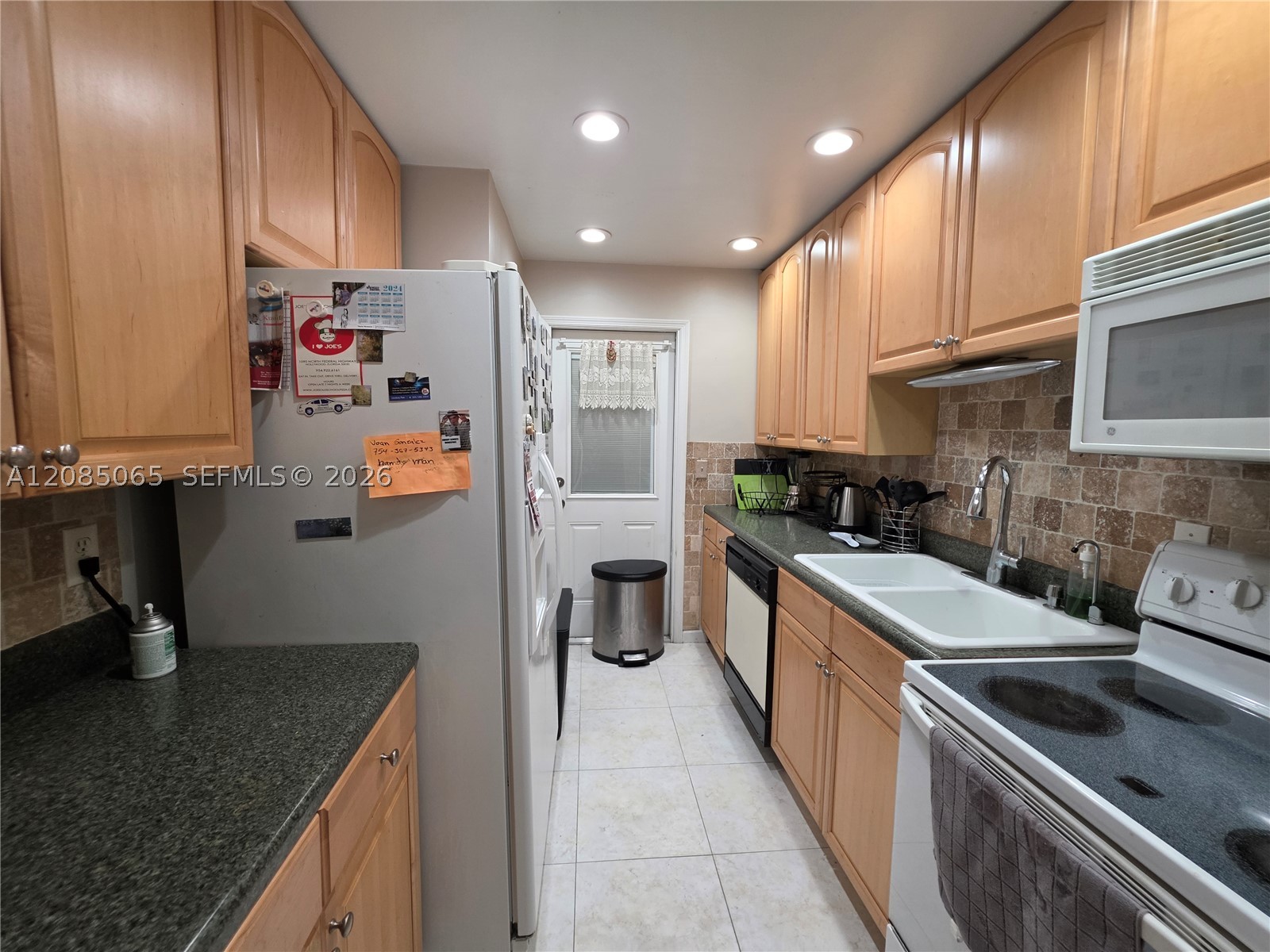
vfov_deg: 89.9
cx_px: 635
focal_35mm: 13
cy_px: 476
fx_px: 477
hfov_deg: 106.2
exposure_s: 1/120
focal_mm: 2.2
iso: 160
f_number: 1.9
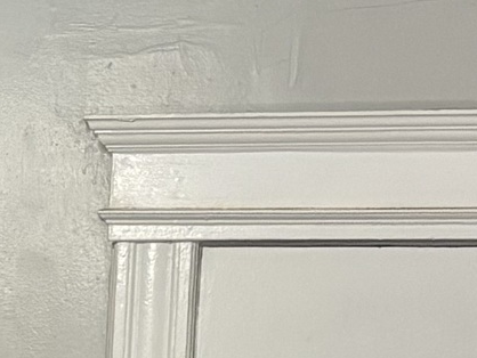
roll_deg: -1.9
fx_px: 2633
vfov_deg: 7.5
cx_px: -213
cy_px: 702
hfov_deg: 10.1
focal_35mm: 191
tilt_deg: -2.4
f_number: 1.6
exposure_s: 1/60
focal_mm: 5.96
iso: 400
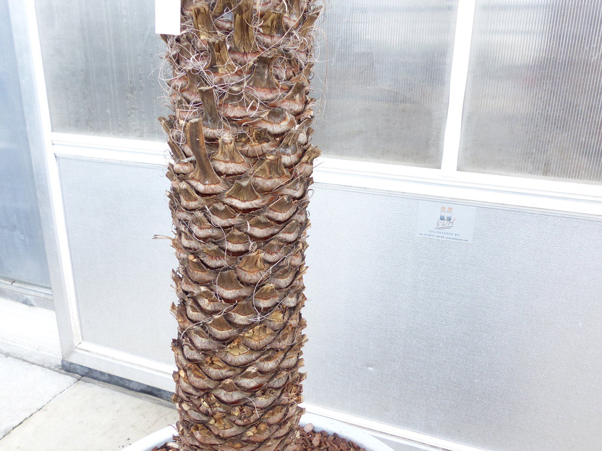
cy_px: 226
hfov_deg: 61.7
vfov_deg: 48.2
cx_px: 301
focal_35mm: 29
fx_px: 504
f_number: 2.8
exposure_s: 1/60
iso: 200
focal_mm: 5.3
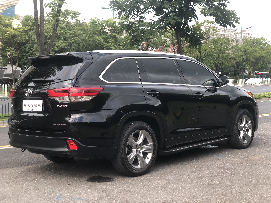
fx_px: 407
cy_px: 102
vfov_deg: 28.0
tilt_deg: -4.3
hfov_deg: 36.8
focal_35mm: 52
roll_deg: +2.3
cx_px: 136
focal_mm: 6
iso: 20
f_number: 2.4
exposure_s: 1/120
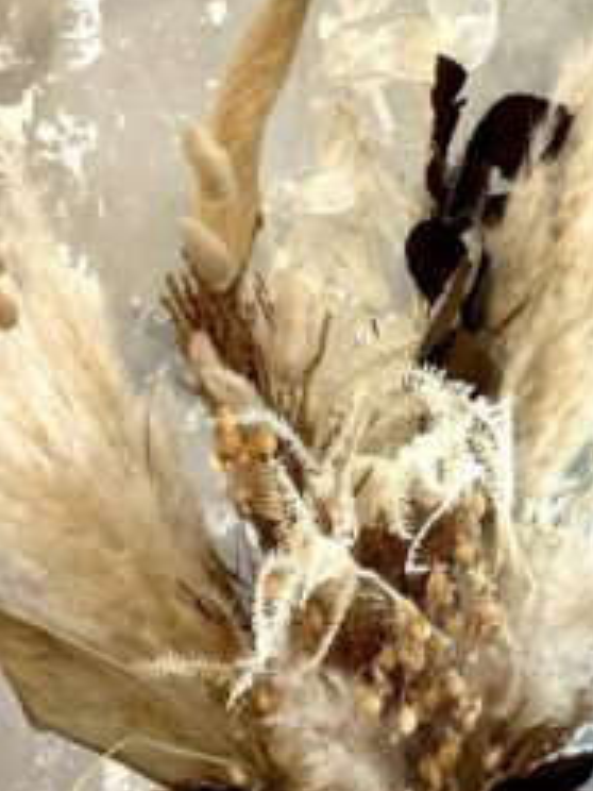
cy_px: 643
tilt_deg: -2.4
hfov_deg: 11.5
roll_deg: -0.9
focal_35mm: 129
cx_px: 386
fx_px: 2946
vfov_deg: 15.2
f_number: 1.78
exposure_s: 1/33
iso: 250
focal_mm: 6.86
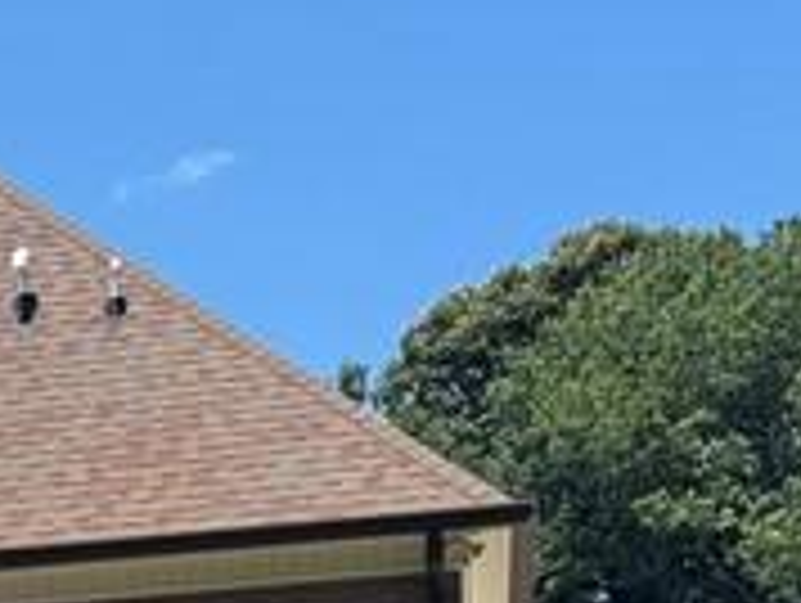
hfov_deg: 12.7
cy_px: 1220
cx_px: -738
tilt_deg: +0.7
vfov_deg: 10.0
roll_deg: +0.7
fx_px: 3198
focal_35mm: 138
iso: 80
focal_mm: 6.76
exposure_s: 1/2959
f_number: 1.78
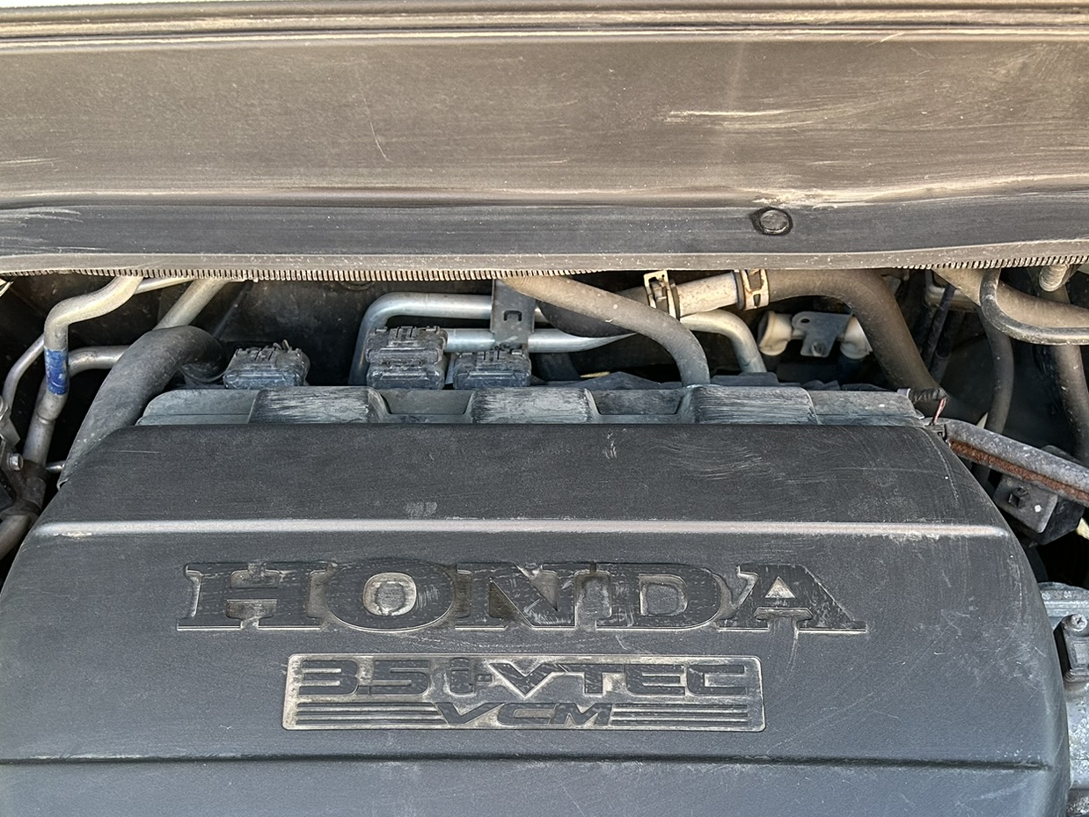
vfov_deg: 32.8
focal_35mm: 43
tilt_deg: -64.0
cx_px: 544
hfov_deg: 43.8
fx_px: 1353
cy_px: 634
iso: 125
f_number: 1.5
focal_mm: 5.7
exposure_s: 1/80
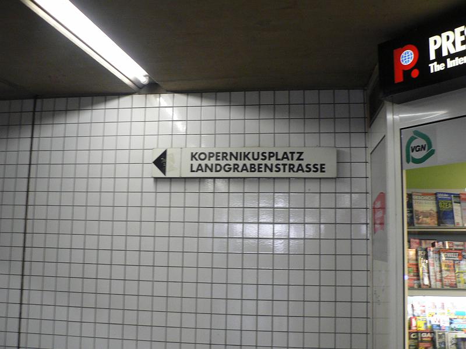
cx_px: 233
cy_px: 174
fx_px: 485
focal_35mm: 36
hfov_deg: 51.4
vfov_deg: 39.7
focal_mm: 6
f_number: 2.8
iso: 200
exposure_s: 1/30
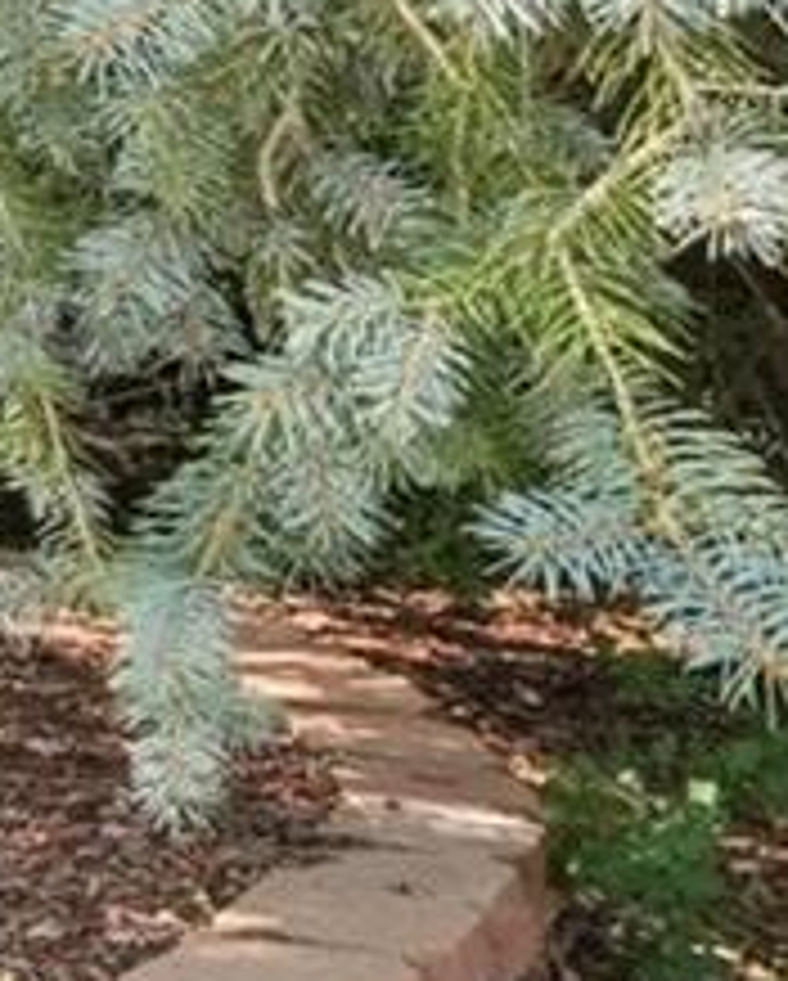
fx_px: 3330
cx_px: -2265
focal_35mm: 114
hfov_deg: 8.3
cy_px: -810
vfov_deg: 14.6
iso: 800
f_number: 8
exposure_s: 1/250
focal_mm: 11.1
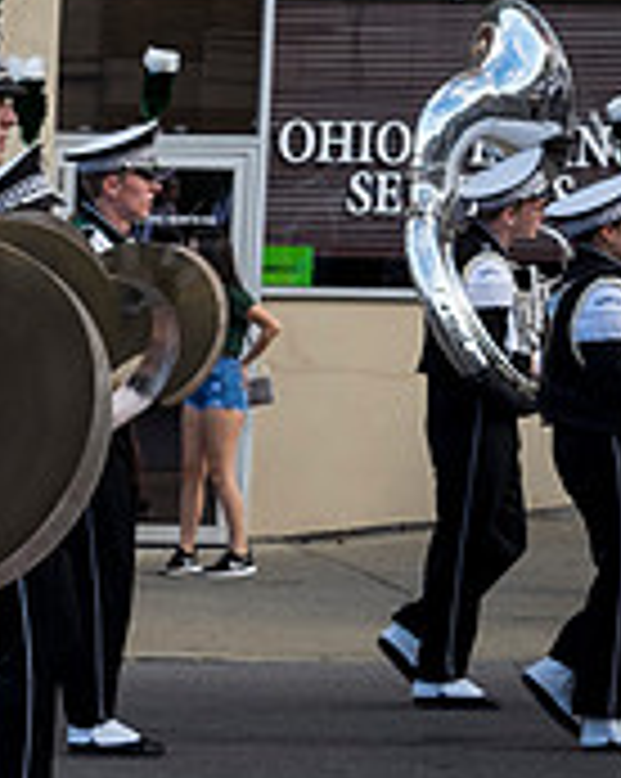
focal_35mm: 129
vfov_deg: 14.8
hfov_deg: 11.1
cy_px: 695
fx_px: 2969
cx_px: -500
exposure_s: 1/320
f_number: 7.1
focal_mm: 27
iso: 400
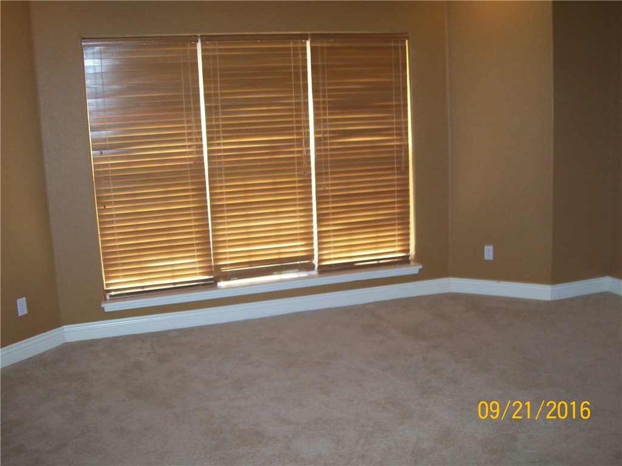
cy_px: 233
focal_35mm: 36
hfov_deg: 51.4
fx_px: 647
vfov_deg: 39.7
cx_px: 311
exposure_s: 1/64
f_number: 2.7
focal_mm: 6
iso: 140
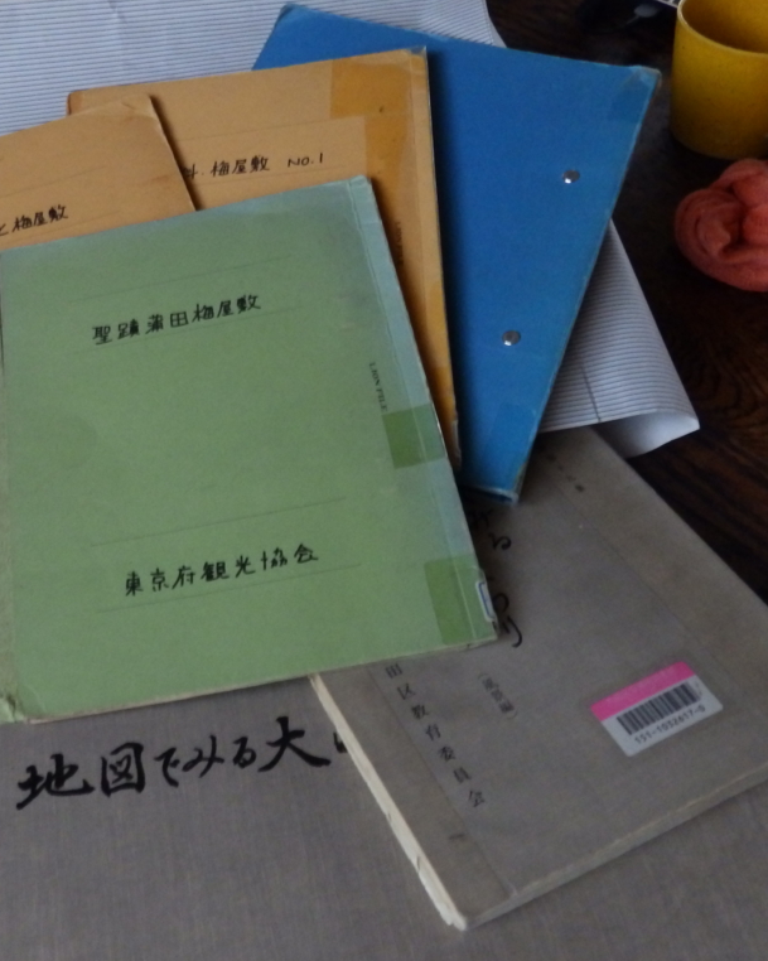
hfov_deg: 35.5
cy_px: 479
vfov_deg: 43.8
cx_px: 289
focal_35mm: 42
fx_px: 1194
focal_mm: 5.7
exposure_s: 1/5
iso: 800
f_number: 3.7
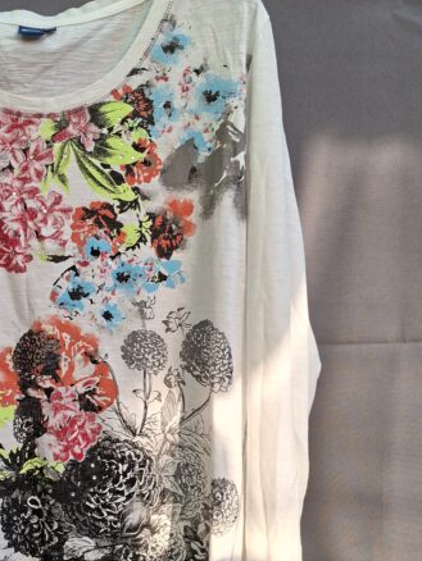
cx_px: 45
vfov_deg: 44.5
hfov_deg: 32.7
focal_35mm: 42
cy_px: 338
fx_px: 682
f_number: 1.8
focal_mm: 5.54
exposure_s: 1/109
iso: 50
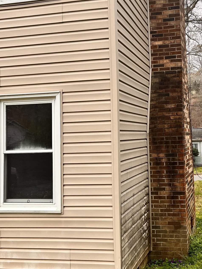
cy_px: 112
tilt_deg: +4.6
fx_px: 366
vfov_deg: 40.3
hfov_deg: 30.4
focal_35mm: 47
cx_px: 149
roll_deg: +1.8
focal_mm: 5.1
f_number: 1.6
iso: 40
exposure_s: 1/240
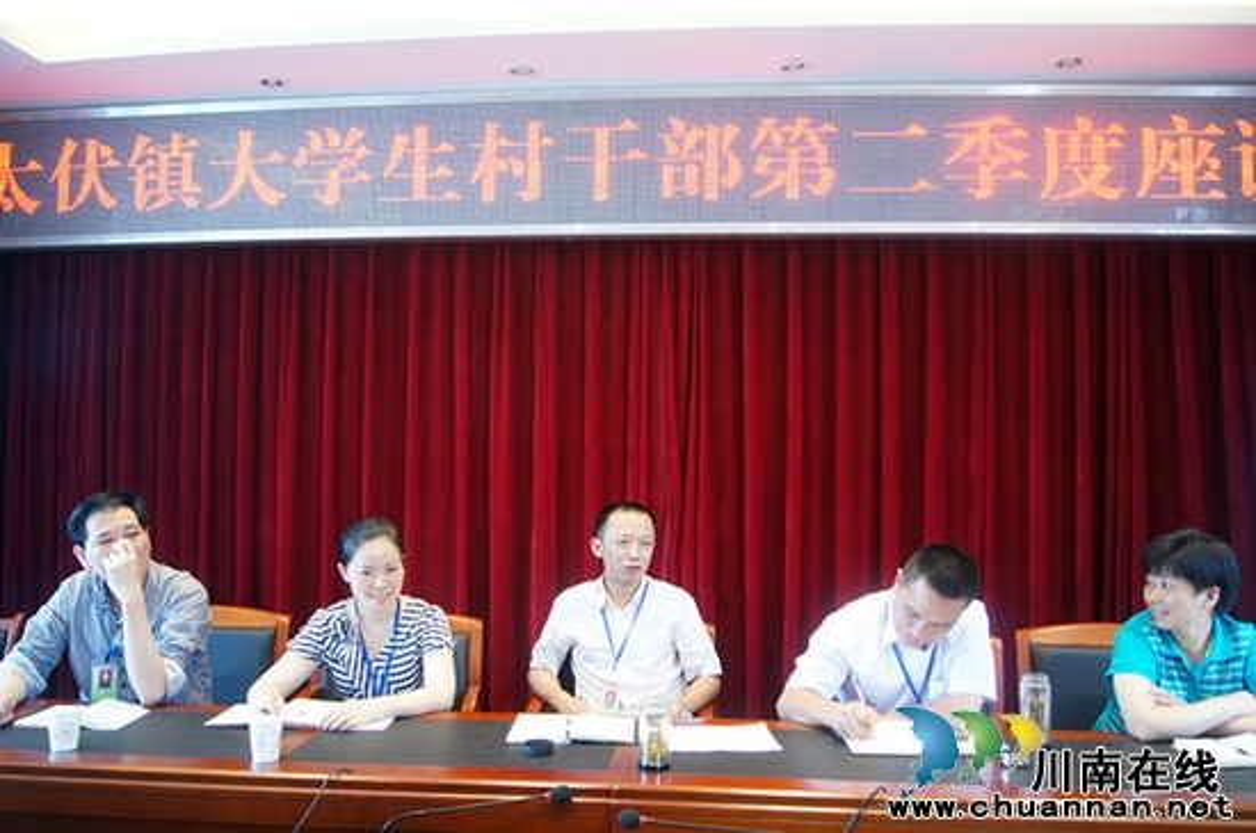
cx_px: 628
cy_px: 416
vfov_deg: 47.8
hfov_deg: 67.5
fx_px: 941
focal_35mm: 27
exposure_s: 1/30
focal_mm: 18
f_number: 3.5
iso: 640
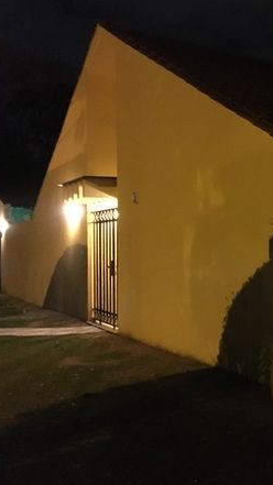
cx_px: 302
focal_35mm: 43
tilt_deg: +0.9
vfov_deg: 47.4
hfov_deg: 25.6
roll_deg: +1.2
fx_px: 553
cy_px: 242
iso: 1000
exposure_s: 1/15
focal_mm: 4.15
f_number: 2.2
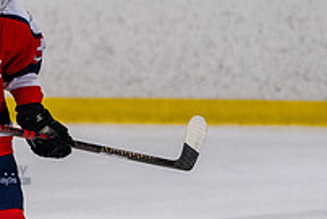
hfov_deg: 3.2
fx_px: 5863
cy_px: 160
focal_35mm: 645
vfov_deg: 2.1
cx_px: -37
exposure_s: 1/800
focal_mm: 150
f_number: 3.2
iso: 2000
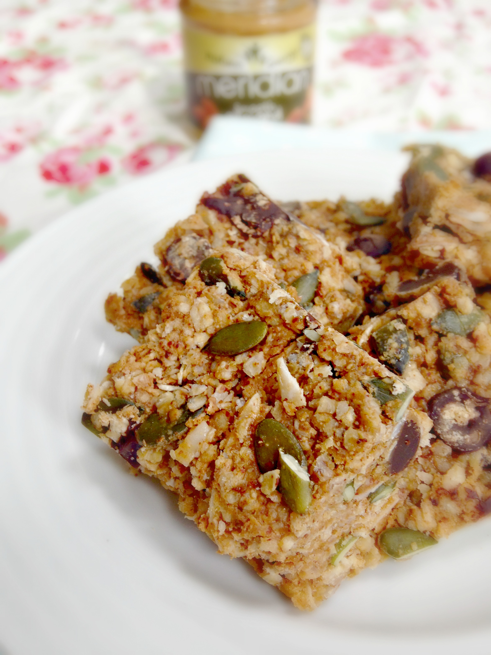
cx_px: 246
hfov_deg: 42.9
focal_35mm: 33
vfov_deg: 55.4
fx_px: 624
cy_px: 328
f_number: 2.4
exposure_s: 1/40
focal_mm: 4.12
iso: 64
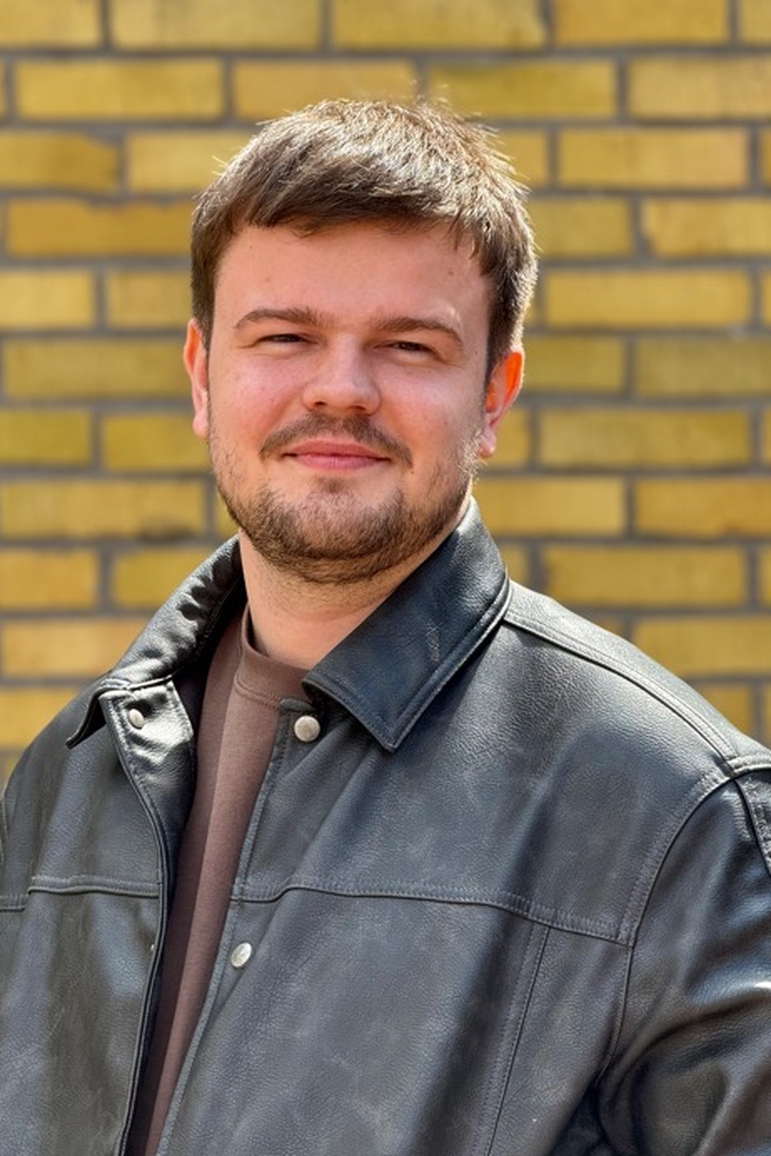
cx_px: 356
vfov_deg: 16.3
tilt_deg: -2.9
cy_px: 579
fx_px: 4047
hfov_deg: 10.9
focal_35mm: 126
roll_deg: +0.4
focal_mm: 15.66
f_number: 2.8
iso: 64
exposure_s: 1/375
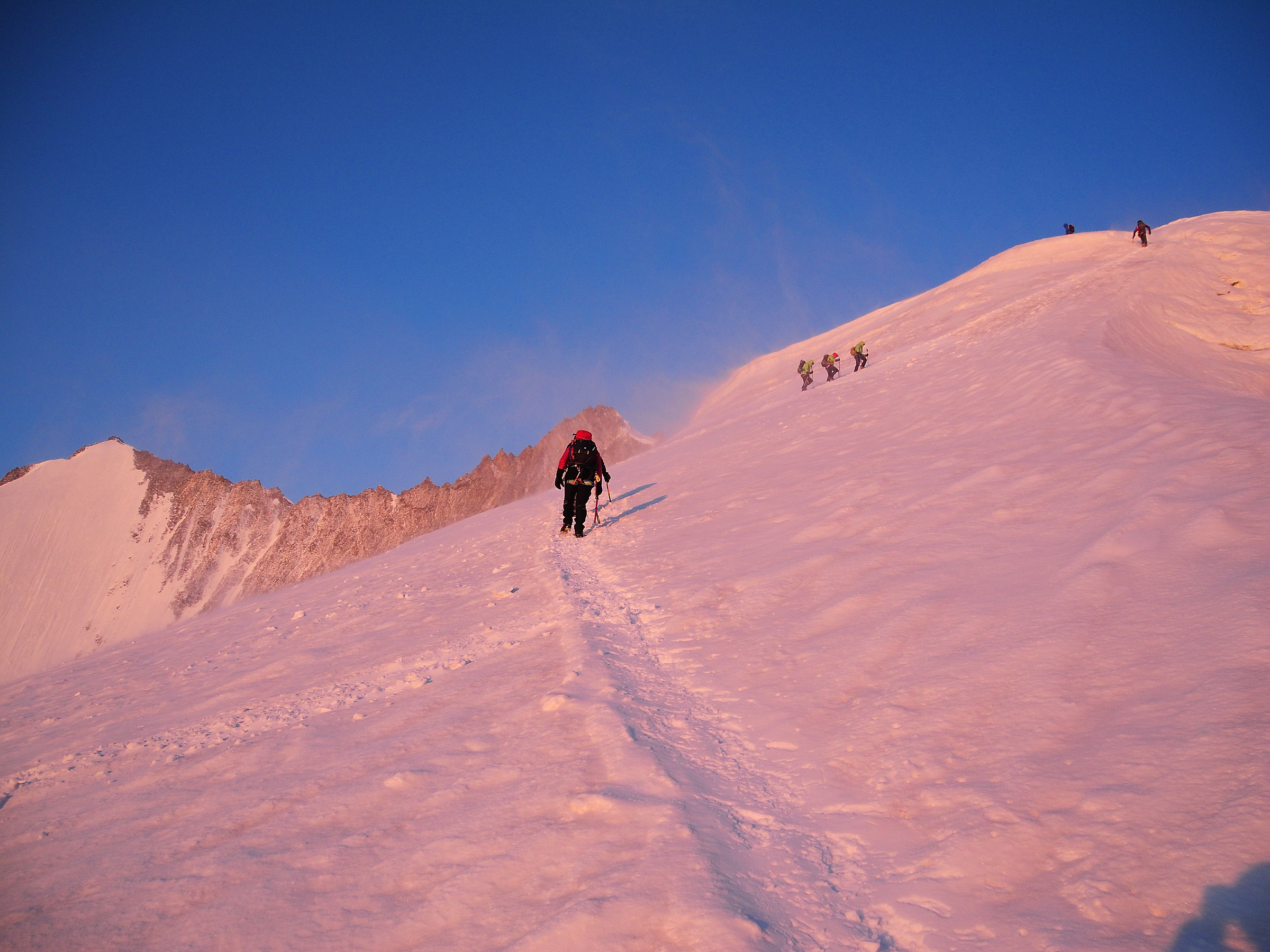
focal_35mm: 28
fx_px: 1027
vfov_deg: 49.7
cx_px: 635
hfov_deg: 63.4
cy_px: 476
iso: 100
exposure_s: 1/320
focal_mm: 6
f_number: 2.8
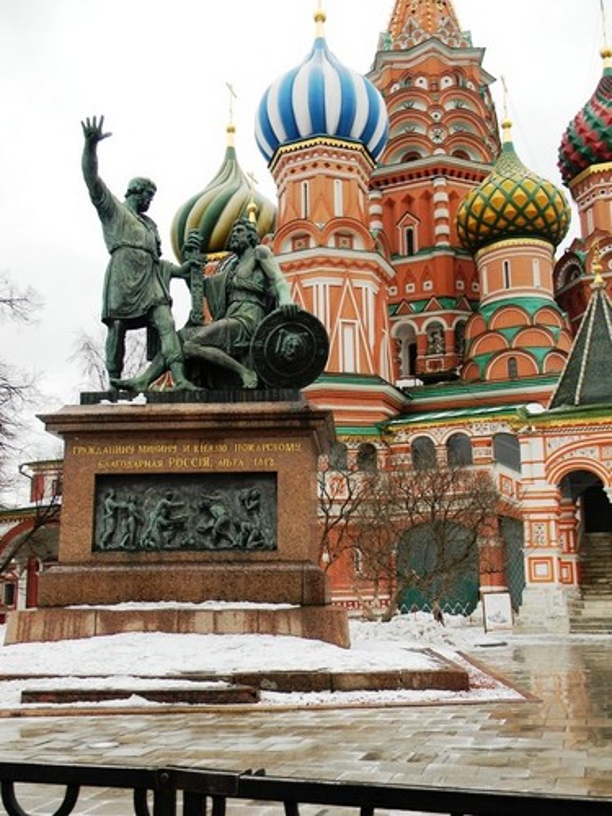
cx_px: 306
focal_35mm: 36
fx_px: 849
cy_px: 408
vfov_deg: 51.4
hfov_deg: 39.7
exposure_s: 1/59.6
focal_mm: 6.4
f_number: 3.7
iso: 90
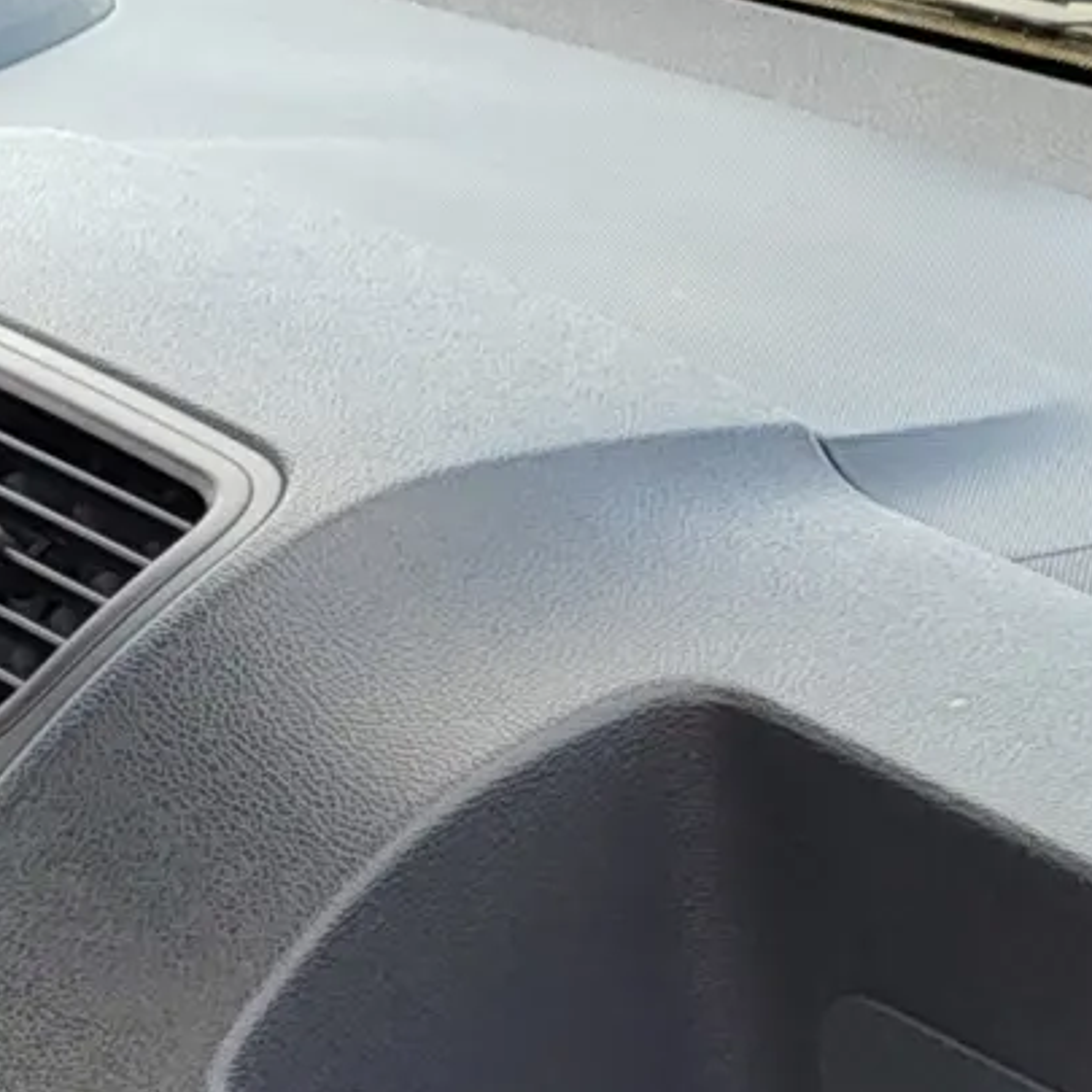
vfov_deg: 12.5
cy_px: 2046
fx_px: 4497
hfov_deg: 11.3
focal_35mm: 126
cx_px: -1614
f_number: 1.8
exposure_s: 1/114
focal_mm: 5.56
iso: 100
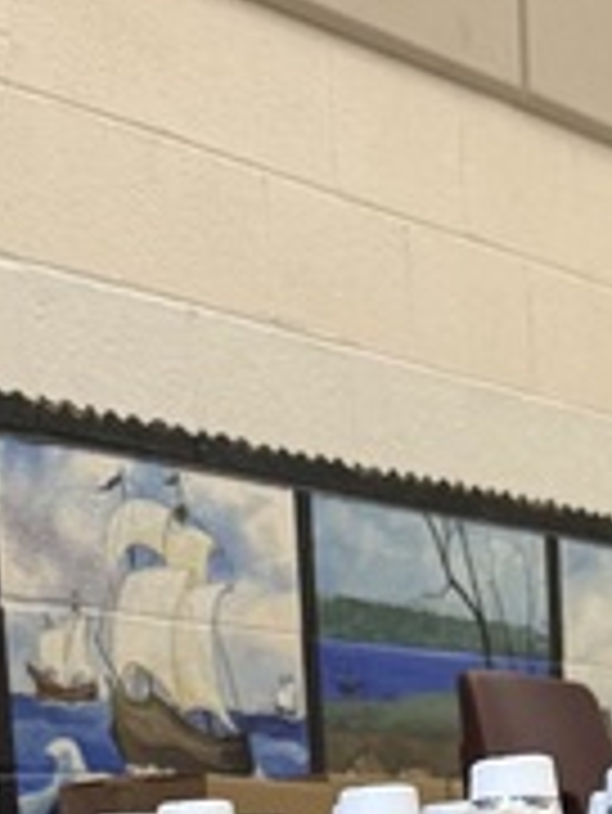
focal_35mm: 136
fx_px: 3202
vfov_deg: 12.4
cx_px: 306
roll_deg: +3.1
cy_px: 1731
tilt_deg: -12.7
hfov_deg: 10.9
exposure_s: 1/120
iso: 160
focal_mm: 6.76
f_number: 1.78
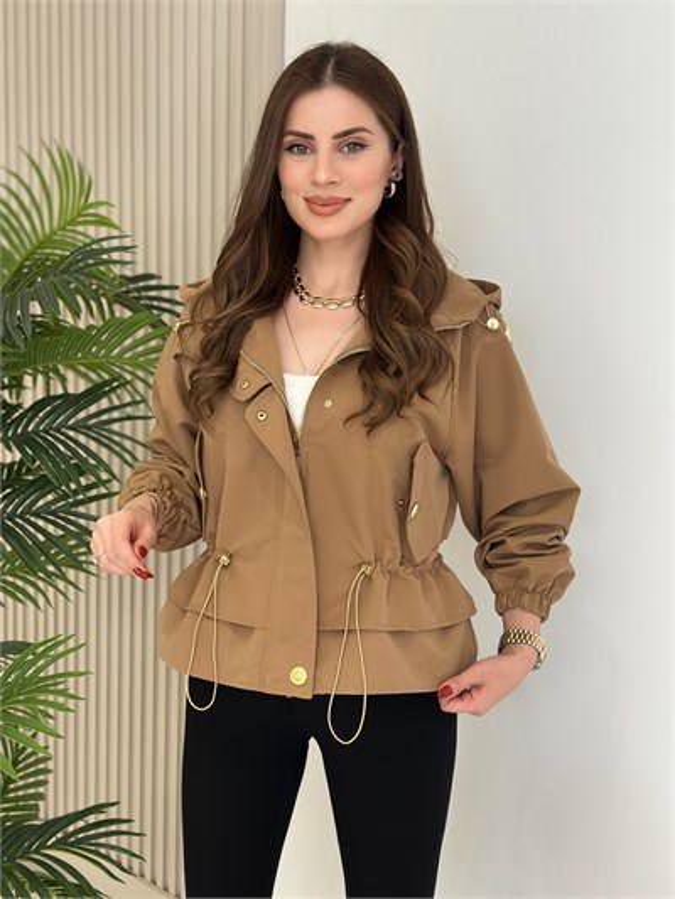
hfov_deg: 30.3
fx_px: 1247
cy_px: 450
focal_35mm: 48
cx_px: 338
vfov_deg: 39.6
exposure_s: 1/272
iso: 80
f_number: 1.78
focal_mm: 6.86
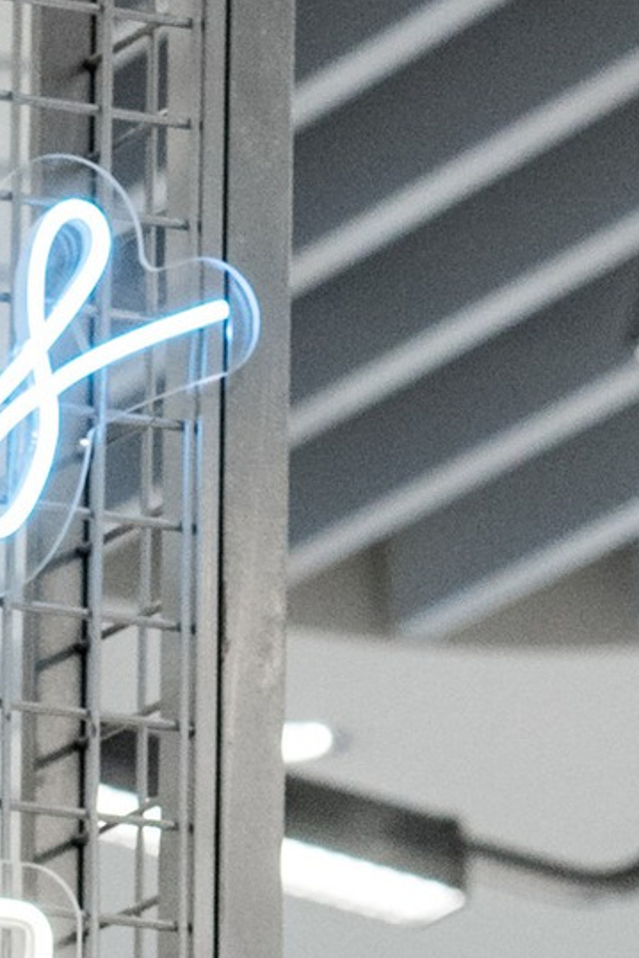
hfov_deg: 3.1
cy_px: 2555
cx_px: -1023
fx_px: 11574
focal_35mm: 435
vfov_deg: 4.6
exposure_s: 1/400
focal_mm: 61
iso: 1250
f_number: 5
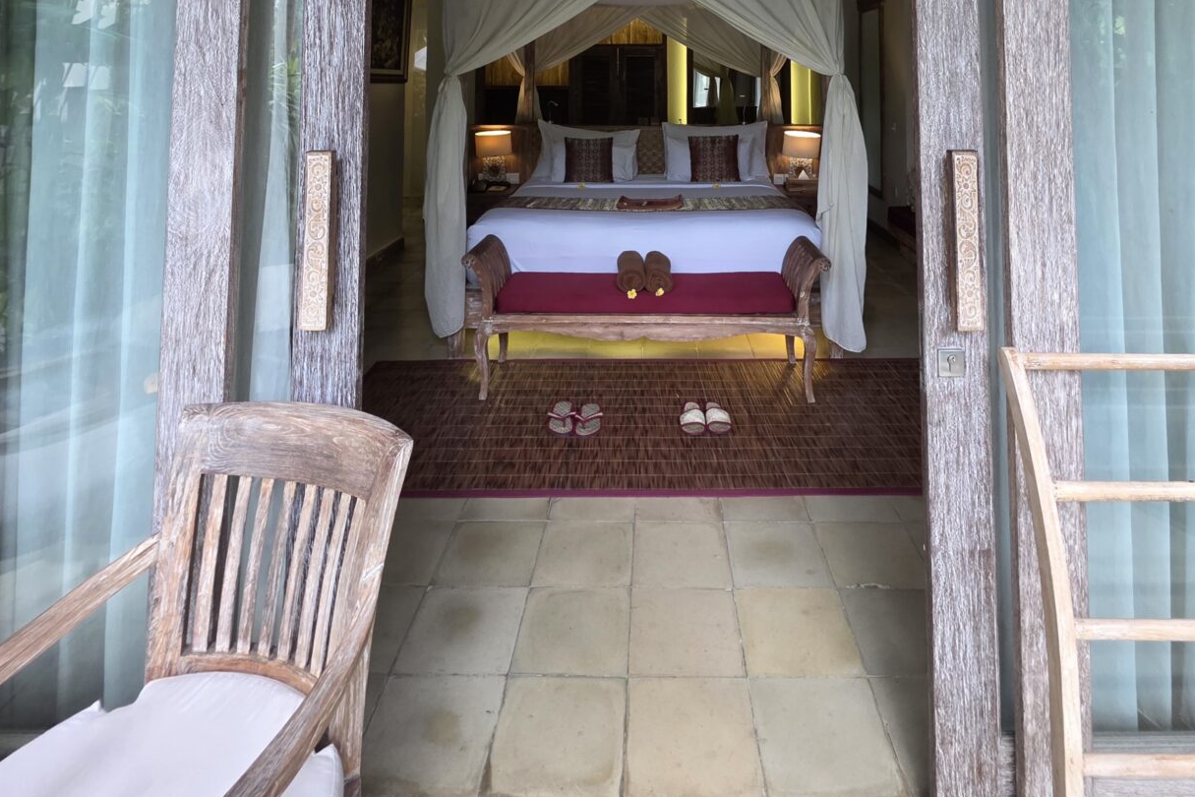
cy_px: 66
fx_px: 631
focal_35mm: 19
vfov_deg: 55.2
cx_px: 625
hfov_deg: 86.9
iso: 200
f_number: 1.9
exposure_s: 1/101
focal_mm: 2.2
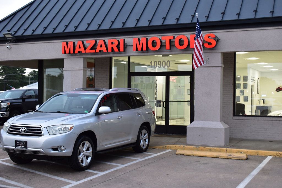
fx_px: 399
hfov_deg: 38.9
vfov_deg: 26.5
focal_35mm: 51
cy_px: 94
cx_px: 141
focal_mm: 34
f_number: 6.3
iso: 400
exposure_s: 1/20
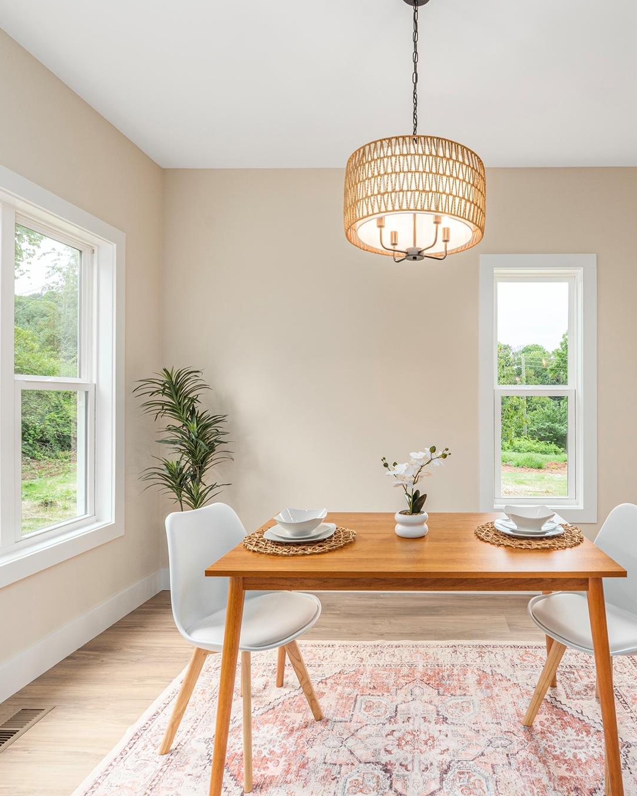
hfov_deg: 66.7
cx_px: 410
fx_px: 471
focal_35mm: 20
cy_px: 399
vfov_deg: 80.4
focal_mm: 14
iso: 320
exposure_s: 1/200
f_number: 8
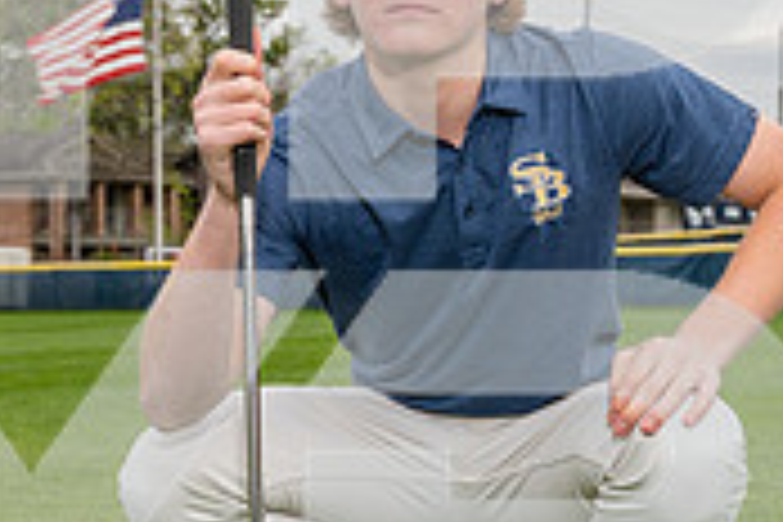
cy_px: 511
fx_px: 2675
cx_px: 216
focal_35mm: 123
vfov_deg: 11.1
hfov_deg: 16.6
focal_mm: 37
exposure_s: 1/250
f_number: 5.6
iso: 100
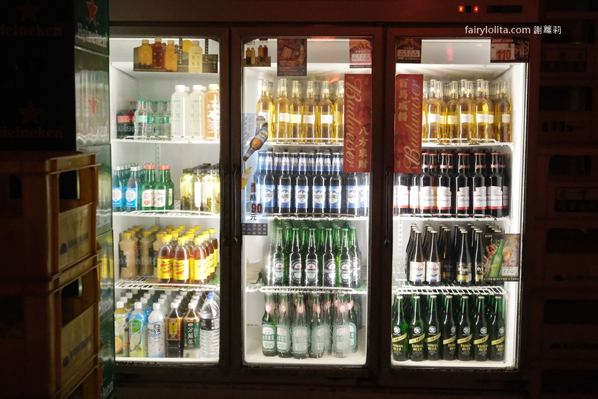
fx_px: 581
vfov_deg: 37.9
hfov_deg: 54.4
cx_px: 299
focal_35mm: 35
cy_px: 200
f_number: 2.8
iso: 10000
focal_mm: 23
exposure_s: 1/1100
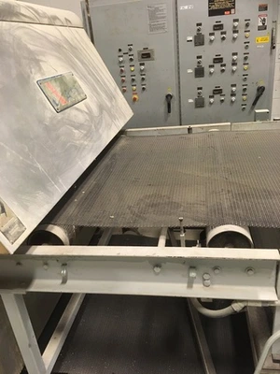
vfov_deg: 61.7
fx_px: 313
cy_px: 187
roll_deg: +6.3
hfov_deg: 48.2
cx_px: 140
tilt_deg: -25.6
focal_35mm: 29
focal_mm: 4.15
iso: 200
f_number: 2.2
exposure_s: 1/30
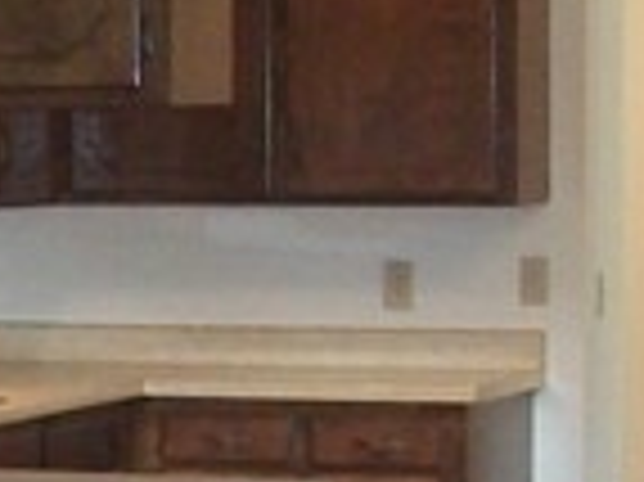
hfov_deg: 8.2
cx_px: -721
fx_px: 4257
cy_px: 468
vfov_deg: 6.5
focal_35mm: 229
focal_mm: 5.7
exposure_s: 1/30
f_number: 2.9
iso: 160
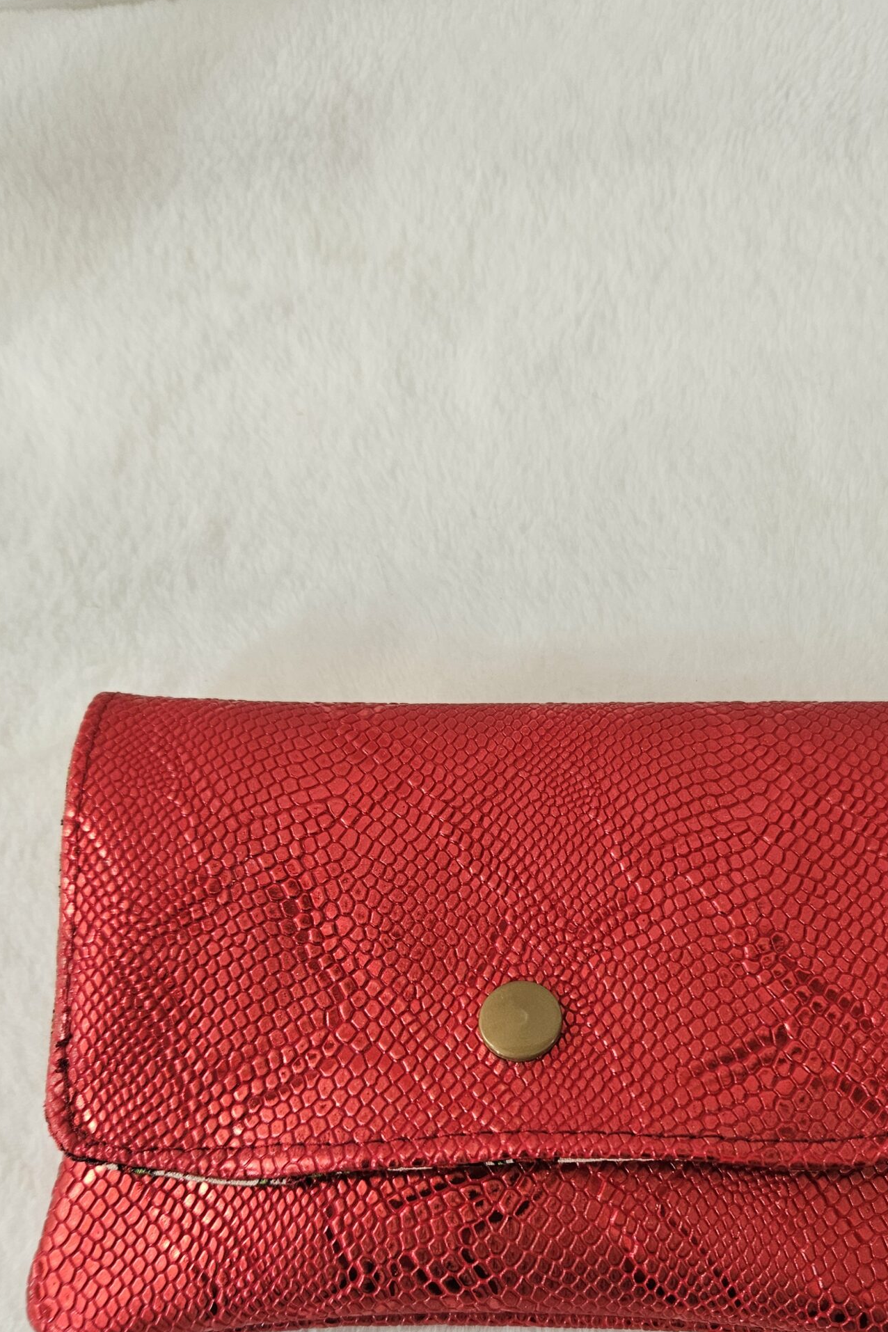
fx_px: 1184
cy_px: 858
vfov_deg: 57.8
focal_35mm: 32
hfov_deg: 40.9
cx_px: 542
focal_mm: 5.4
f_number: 1.8
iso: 200
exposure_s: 1/142
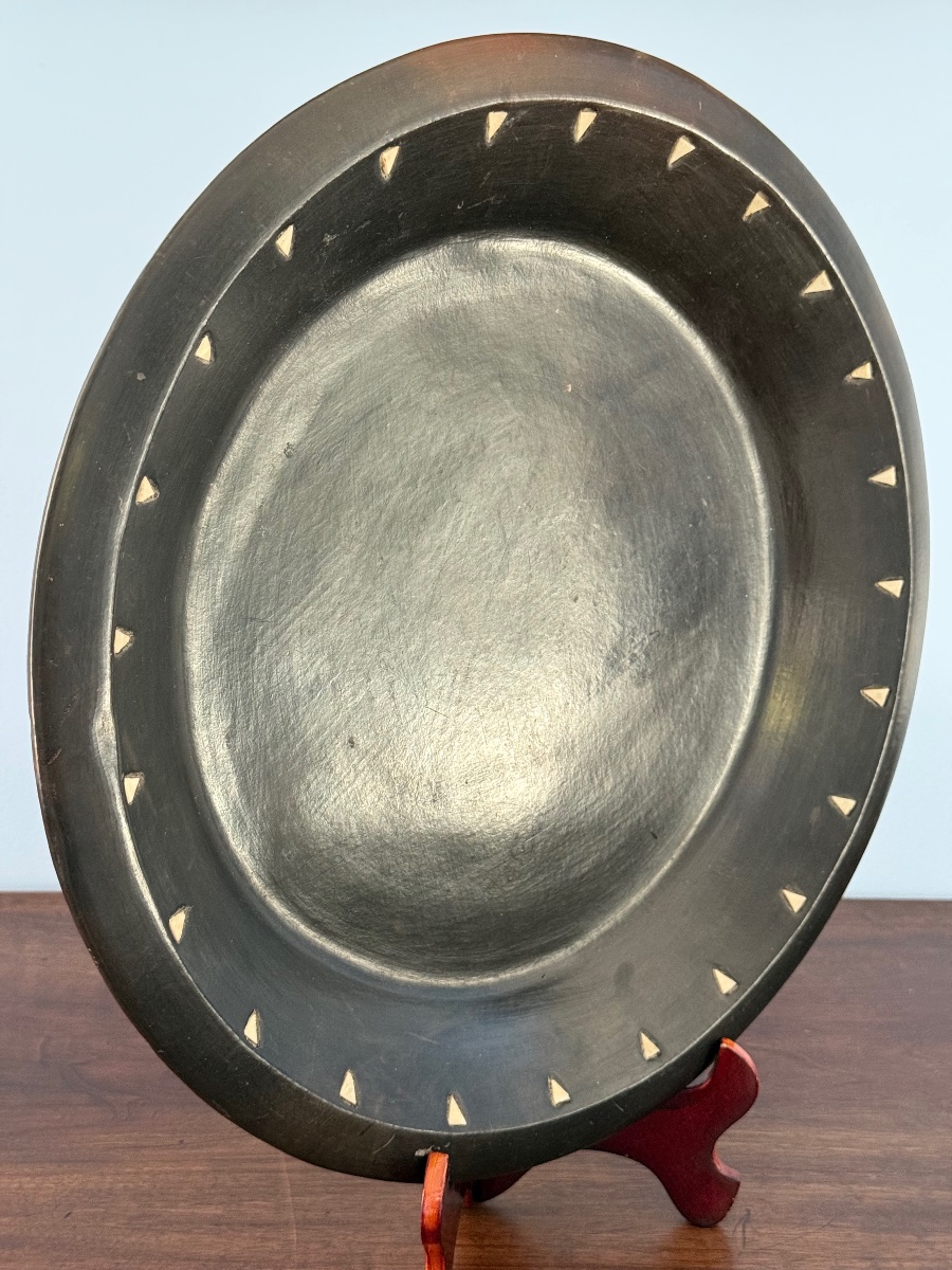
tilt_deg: -16.1
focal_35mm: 48
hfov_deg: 30.3
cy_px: 635
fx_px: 1760
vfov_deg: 39.7
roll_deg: -0.5
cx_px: 476
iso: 320
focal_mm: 6.76
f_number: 1.78
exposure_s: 1/40
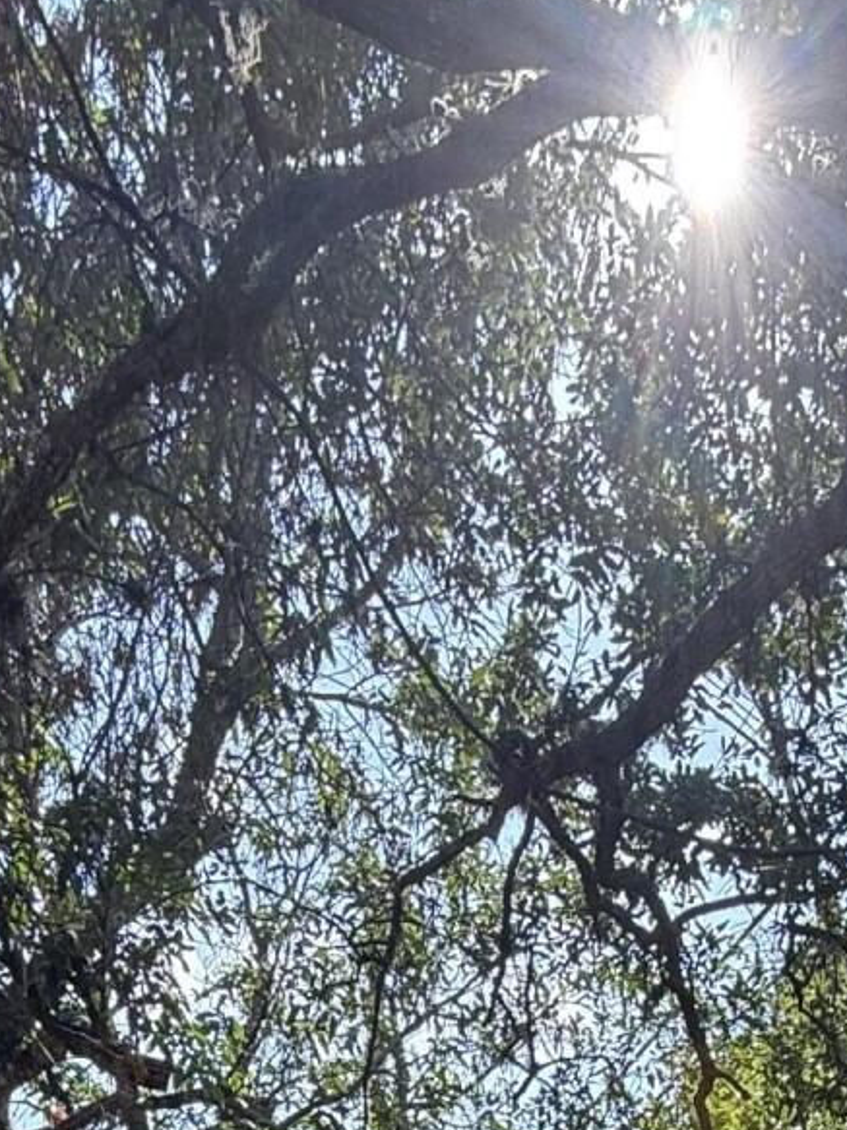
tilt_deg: -5.5
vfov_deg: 24.6
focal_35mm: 48
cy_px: 1884
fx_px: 1567
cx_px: 686
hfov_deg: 29.5
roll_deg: -1.6
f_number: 2.2
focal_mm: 2.22
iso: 64
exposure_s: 1/510
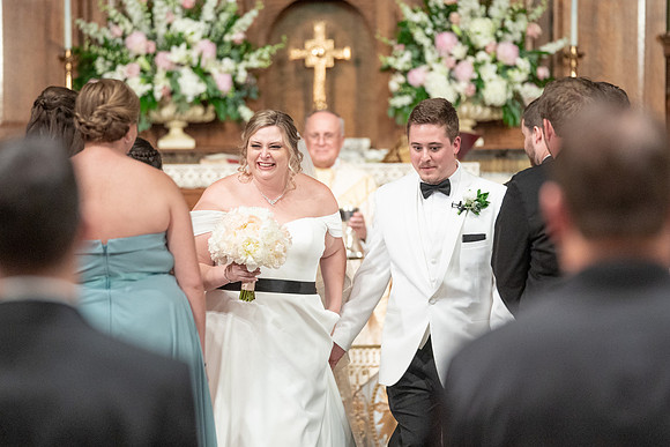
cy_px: 240
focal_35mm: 227
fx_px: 4234
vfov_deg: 6.0
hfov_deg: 9.0
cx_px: 339
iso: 2000
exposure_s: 1/160
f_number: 2.8
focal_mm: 184
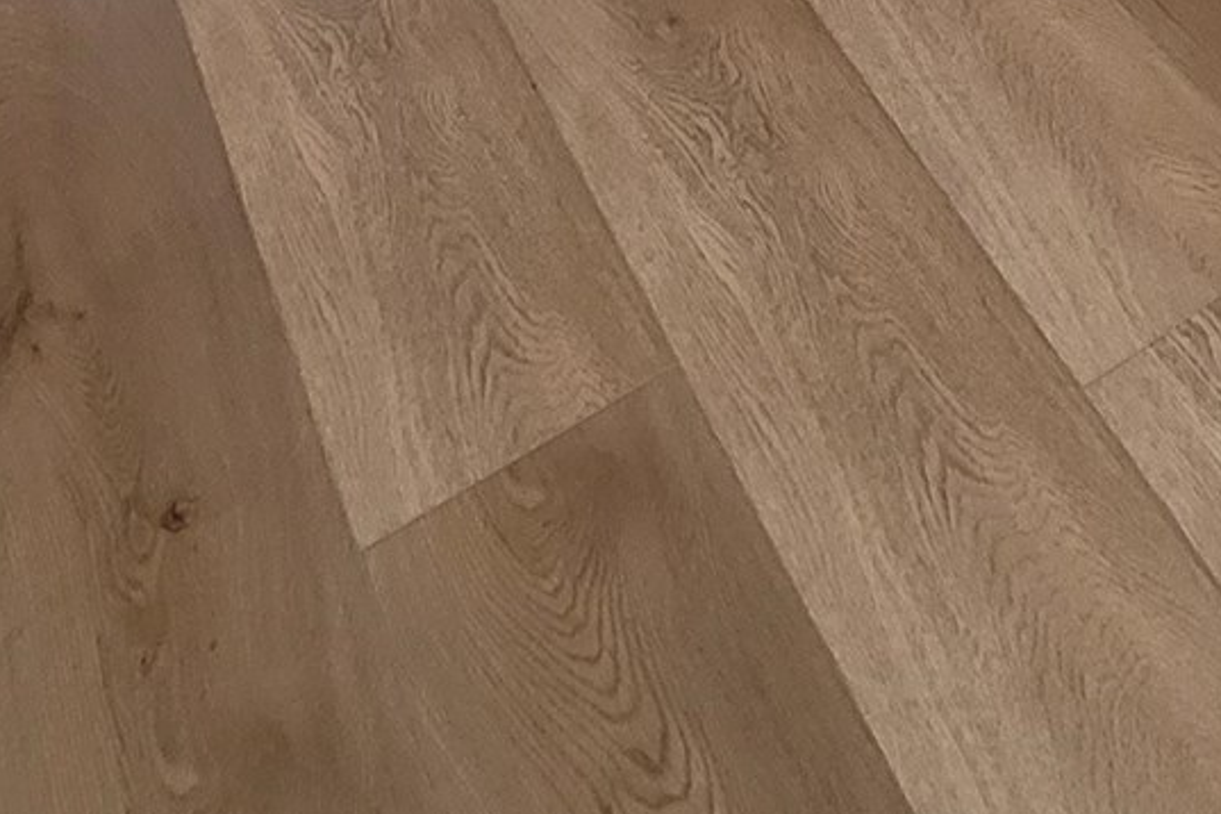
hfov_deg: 31.8
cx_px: 1230
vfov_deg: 13.7
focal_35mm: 58
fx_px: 1967
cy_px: -1280
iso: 160
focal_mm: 2.2
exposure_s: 1/60
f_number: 2.2
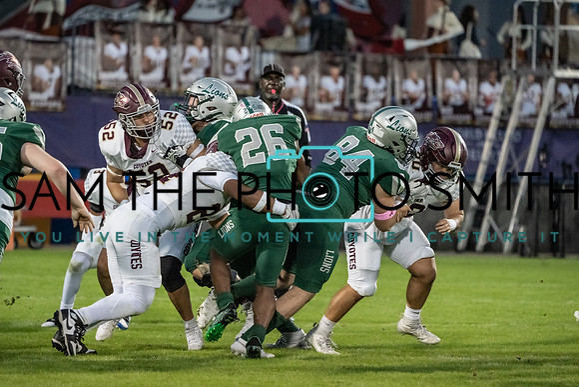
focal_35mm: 327
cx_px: 290
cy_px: 194
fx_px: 5260
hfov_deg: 6.3
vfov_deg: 4.2
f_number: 5.6
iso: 10000
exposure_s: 1/1250
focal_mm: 327
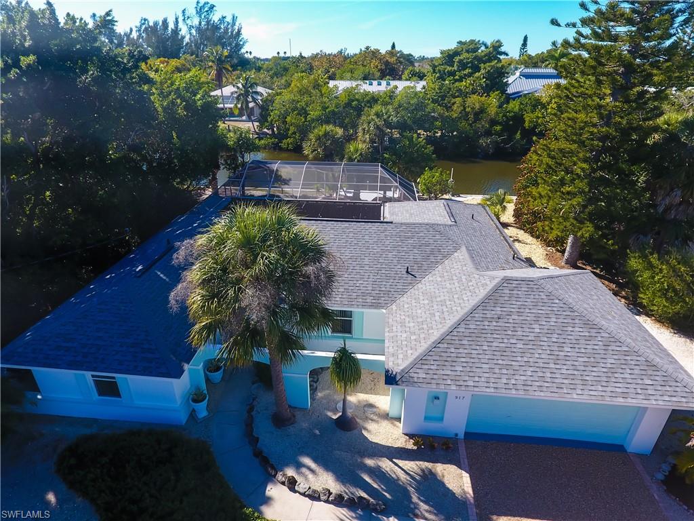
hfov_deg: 81.7
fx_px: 401
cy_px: 260
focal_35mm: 20
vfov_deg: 66.0
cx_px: 347
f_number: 2.8
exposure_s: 1/518
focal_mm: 3.61
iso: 100
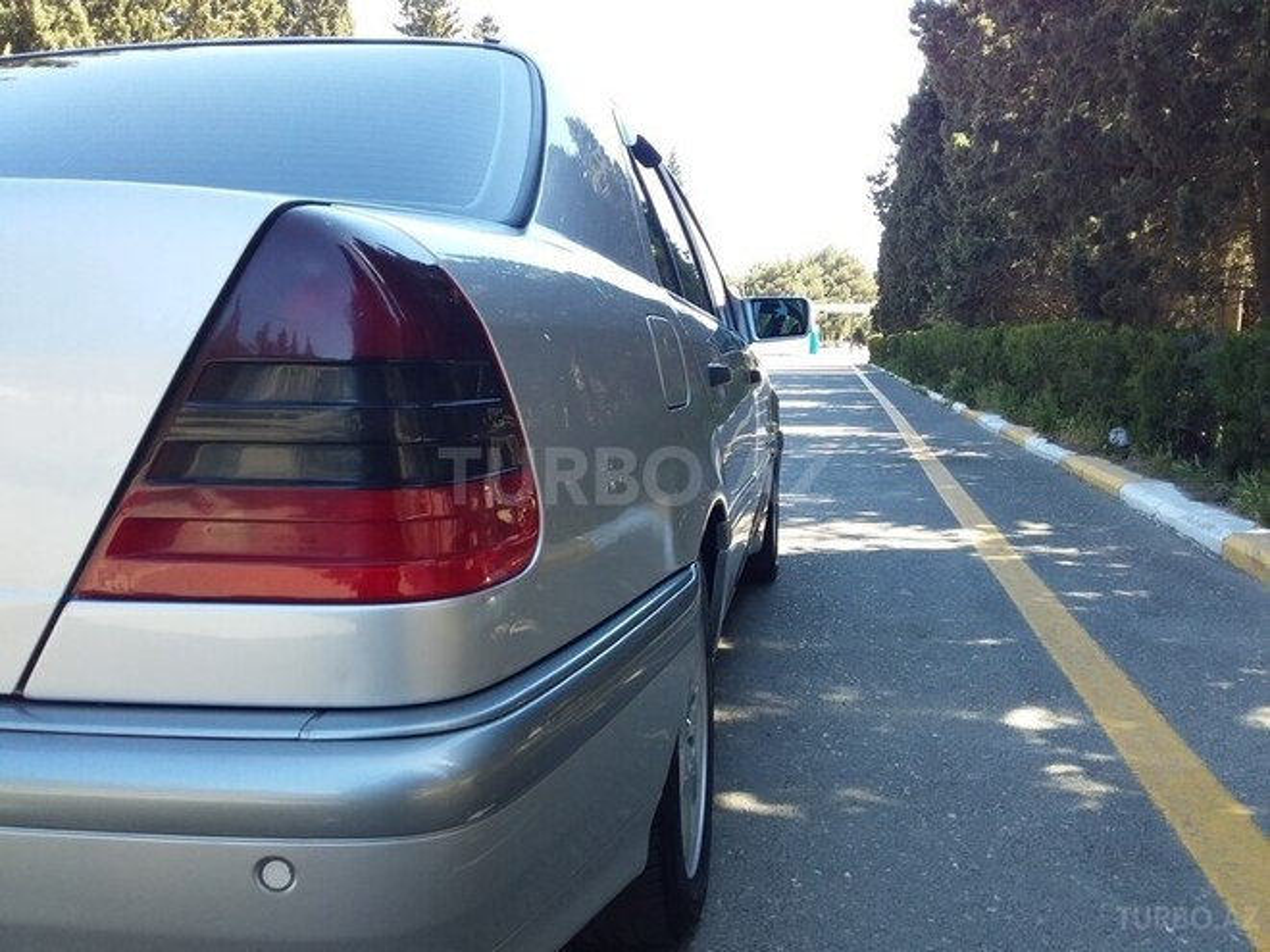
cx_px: 635
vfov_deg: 45.4
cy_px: 476
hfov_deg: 58.4
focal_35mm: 31
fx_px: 1137
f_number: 2.2
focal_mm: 3.3
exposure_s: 1/136
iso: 40
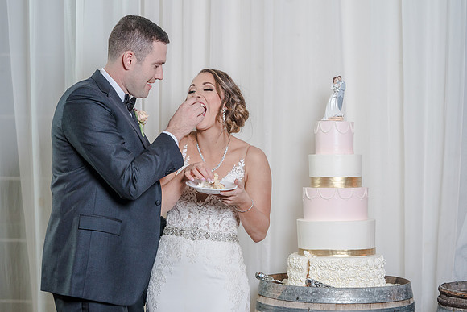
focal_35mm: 78
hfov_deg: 26.0
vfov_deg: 17.5
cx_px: 235
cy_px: 156
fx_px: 1012
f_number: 5.6
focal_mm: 72
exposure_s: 1/100
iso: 2000
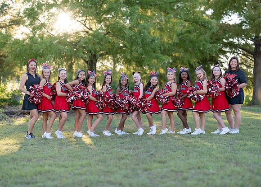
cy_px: 94
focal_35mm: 56
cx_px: 139
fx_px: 414
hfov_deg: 35.0
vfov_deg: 25.3
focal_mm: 50
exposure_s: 1/800
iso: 100
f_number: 1.2
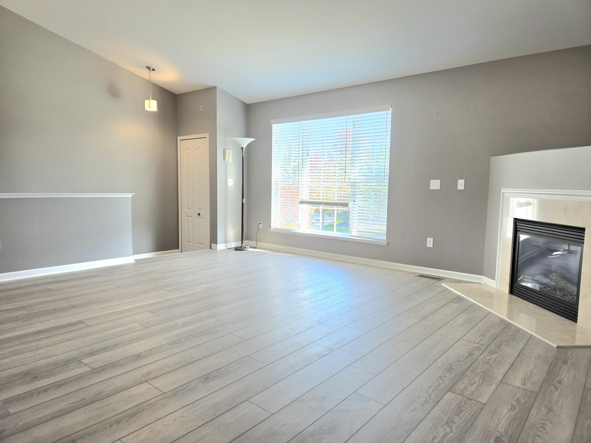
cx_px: 296
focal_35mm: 23
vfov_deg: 58.9
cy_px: 222
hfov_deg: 73.9
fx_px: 393
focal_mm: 5.4
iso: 40
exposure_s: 1/120
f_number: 1.8
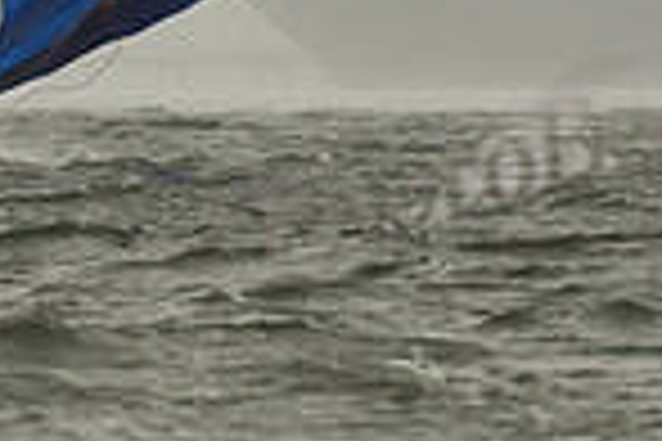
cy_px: -20
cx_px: 23
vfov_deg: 1.7
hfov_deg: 2.5
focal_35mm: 811
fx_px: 14912
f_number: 5
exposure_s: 1/800
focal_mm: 200
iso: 400
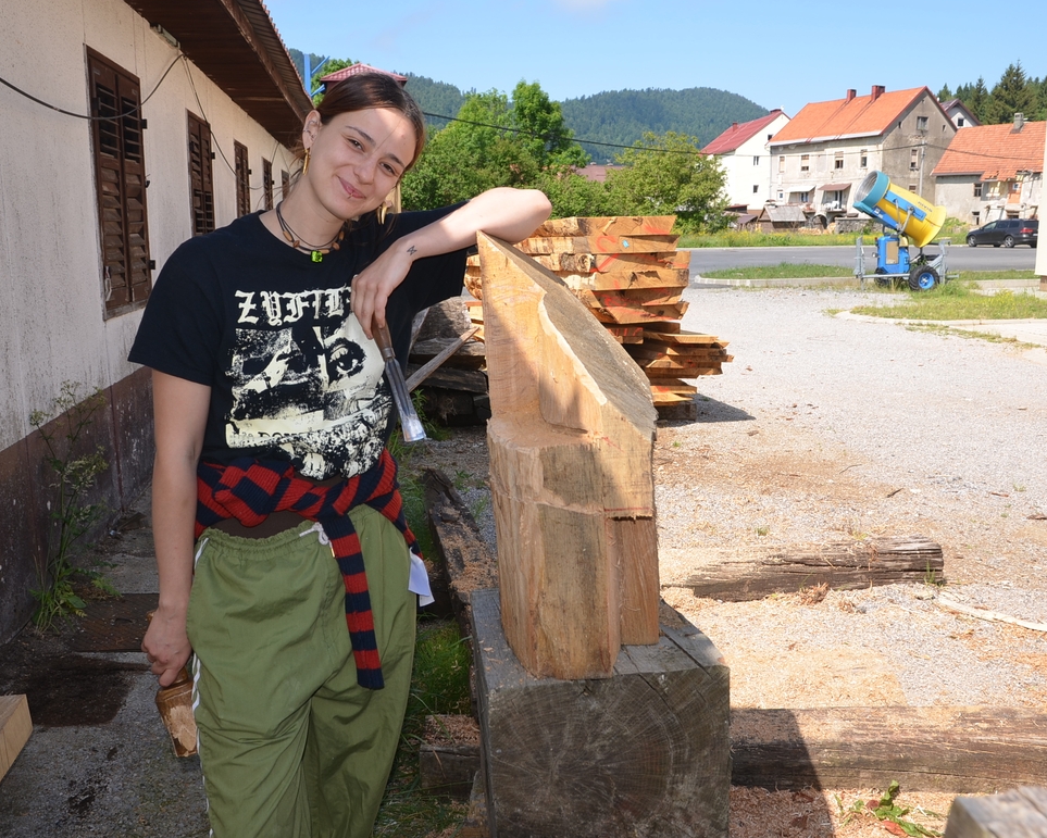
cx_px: 531
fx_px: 1085
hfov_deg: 51.5
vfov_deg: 42.2
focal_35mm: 35
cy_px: 407
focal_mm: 20
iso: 100
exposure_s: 1/200
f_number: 7.1
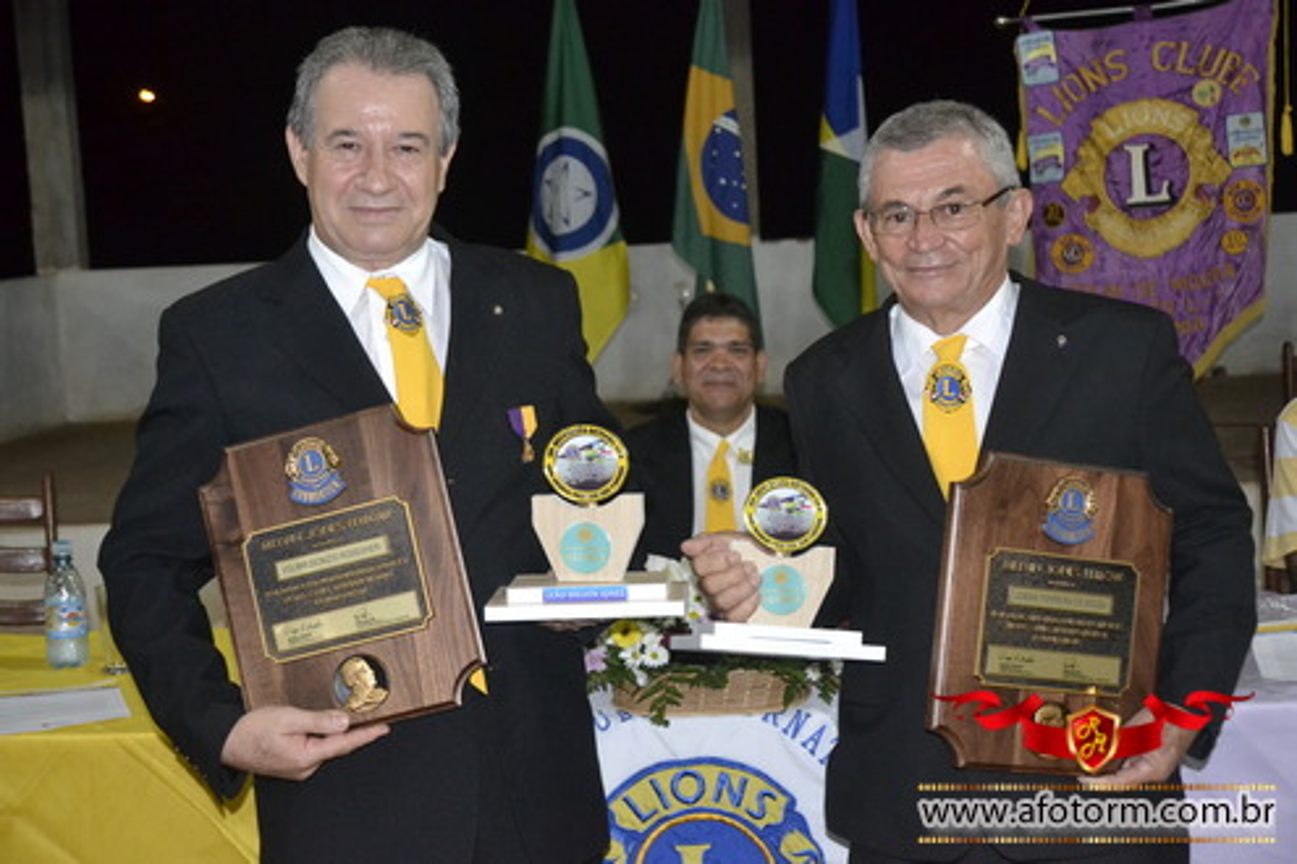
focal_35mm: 52
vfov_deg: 25.8
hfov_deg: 37.9
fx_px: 1891
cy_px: 432
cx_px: 648
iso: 3200
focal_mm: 35
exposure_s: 1/60
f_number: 4.2
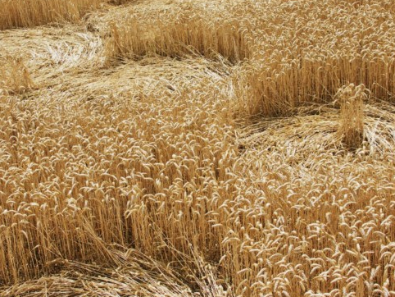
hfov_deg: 26.7
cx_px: 193
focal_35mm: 73
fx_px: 833
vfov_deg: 20.2
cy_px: 135
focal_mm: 14.2
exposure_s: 1/320
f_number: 5.6
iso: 50
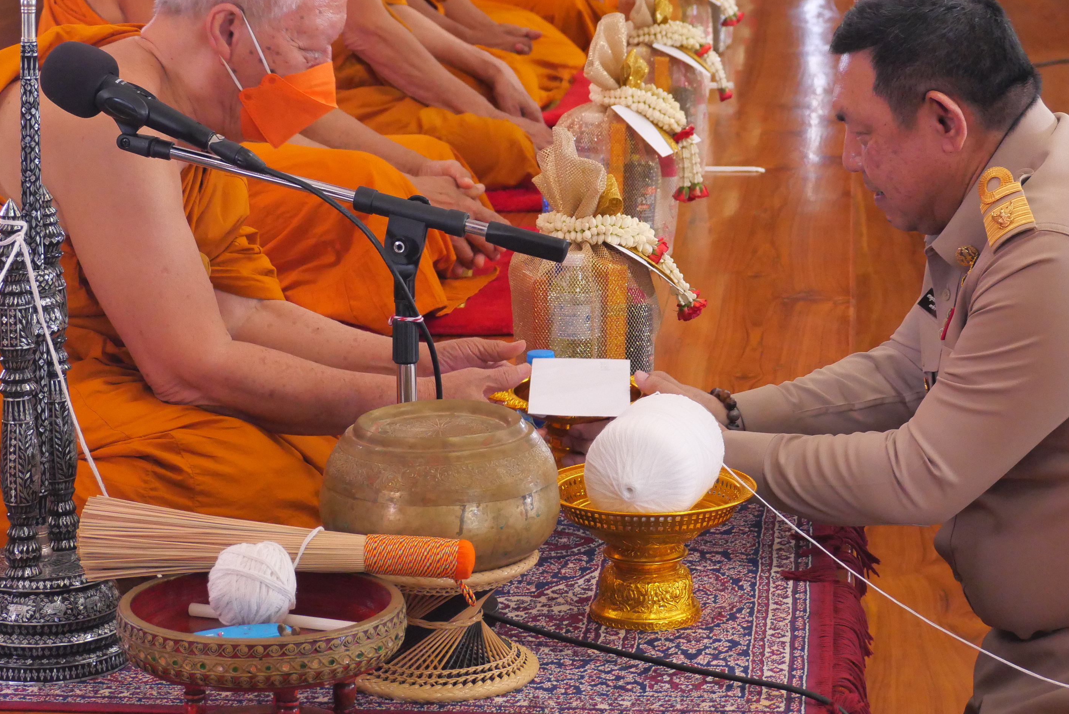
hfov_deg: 18.7
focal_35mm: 109
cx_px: 596
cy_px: 258
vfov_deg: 12.6
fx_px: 3238
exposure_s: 1/50
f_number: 5
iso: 2000
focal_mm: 40
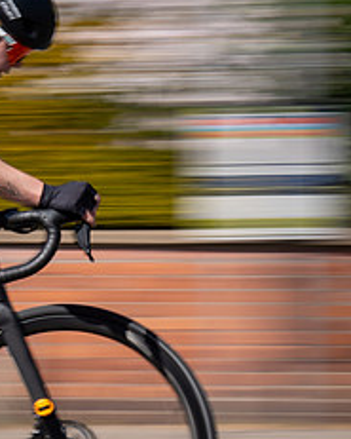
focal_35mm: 244
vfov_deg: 7.9
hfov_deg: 6.2
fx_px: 3166
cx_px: -286
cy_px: 111
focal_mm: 70
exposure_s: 1/40
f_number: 18
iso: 100
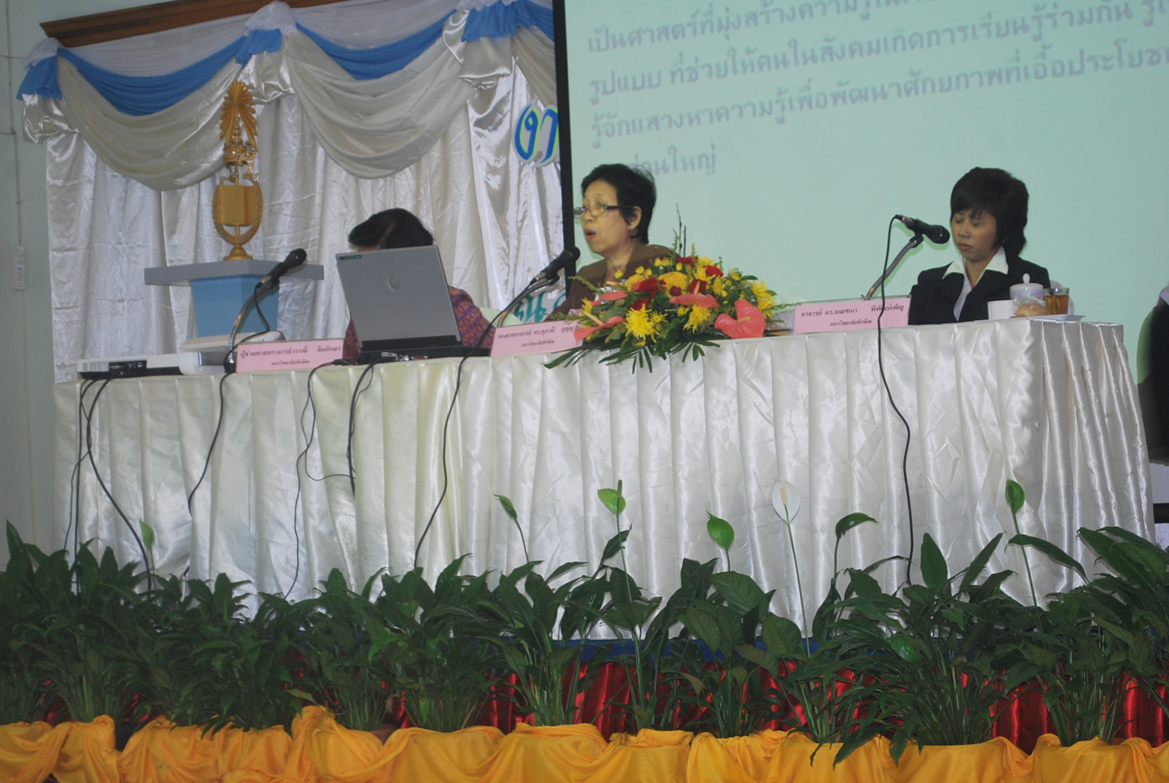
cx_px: 584
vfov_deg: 16.6
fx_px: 2682
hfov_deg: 24.6
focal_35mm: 82
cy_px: 392
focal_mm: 55
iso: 400
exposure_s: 1/15
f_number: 5.6
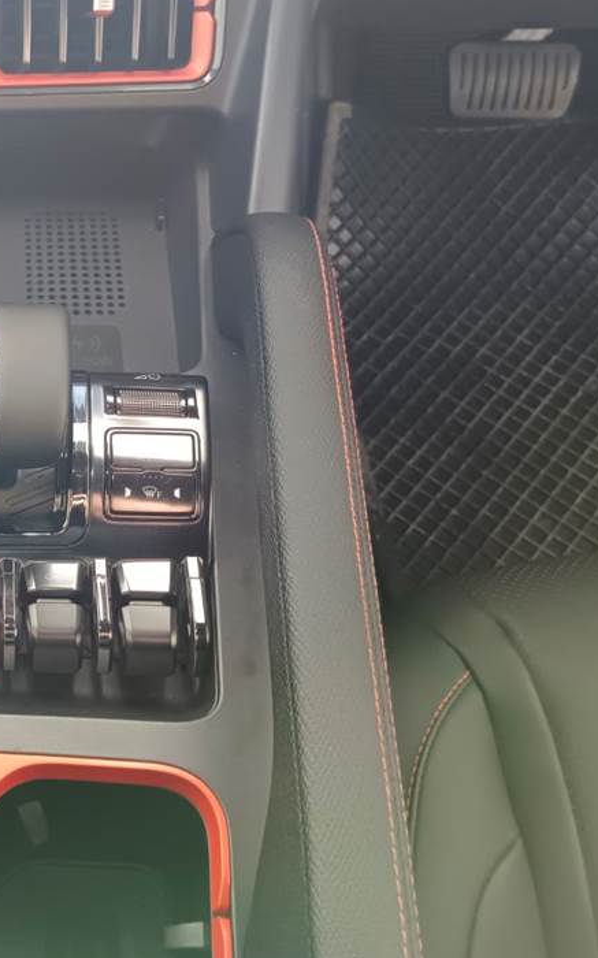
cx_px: -126
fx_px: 1174
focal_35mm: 45
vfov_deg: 44.3
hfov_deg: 25.5
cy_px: 444
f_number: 1.79
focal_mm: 4.84
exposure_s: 1/20
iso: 3107
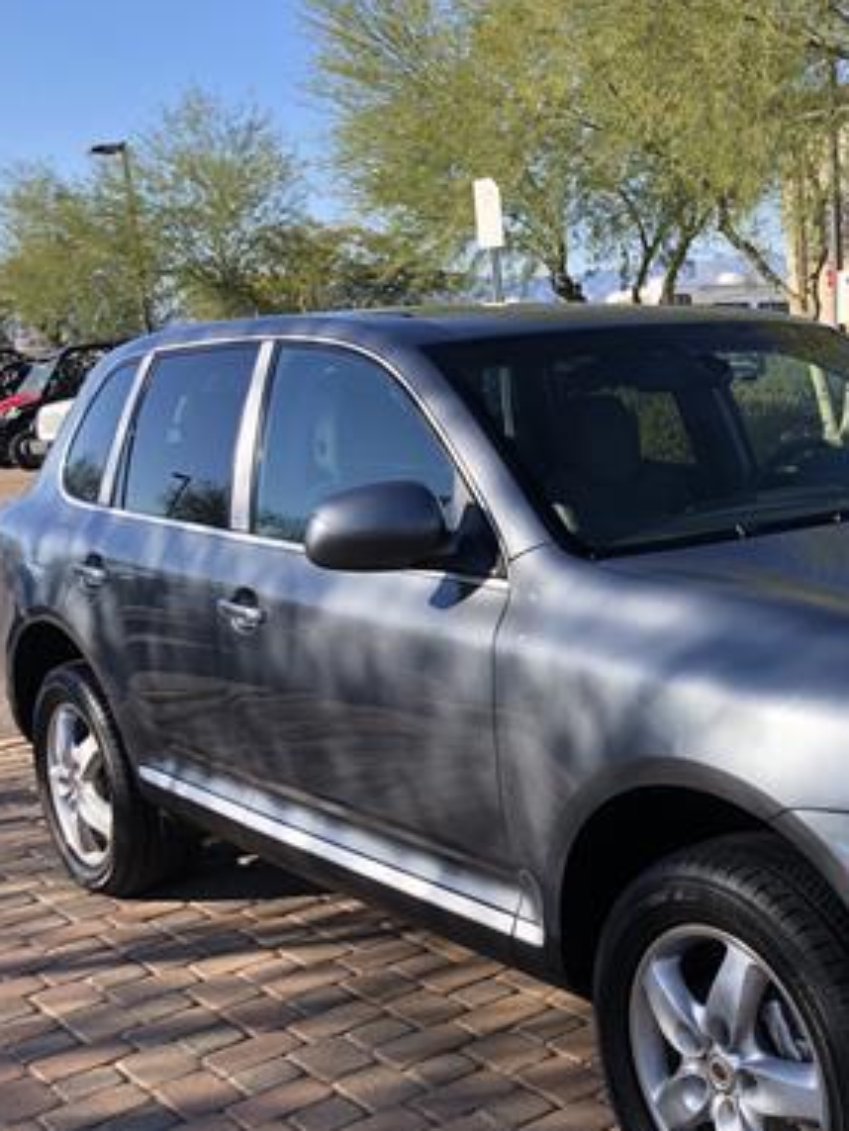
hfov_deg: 29.5
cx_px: 781
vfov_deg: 40.3
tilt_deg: -11.0
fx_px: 1536
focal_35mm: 47
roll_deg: +2.2
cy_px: 653
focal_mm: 3.99
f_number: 1.8
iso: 20
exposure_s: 1/883
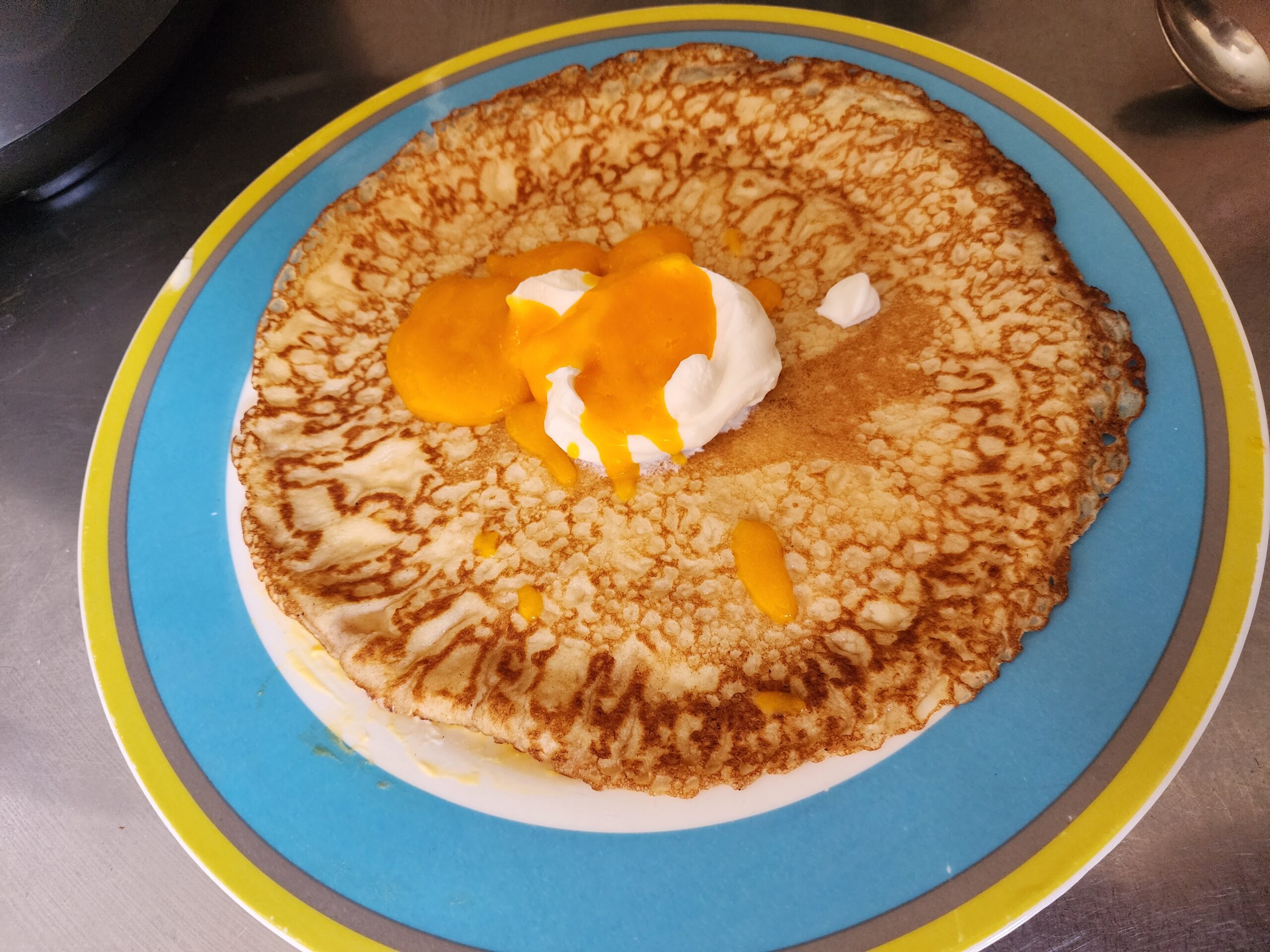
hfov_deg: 73.9
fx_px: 844
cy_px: 476
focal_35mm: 23
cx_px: 635
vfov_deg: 58.9
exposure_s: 1/120
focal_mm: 6.4
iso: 640
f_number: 1.8
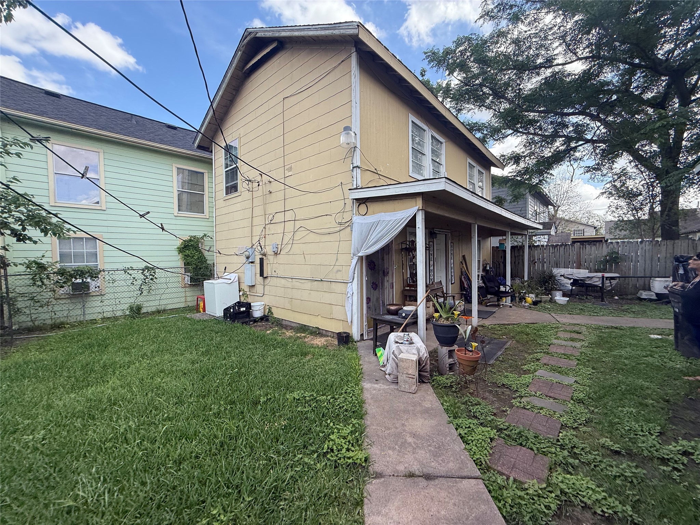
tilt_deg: -0.4
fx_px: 283
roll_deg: +0.6
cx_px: 350
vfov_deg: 85.7
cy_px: 262
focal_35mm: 14
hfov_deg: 102.1
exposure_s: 1/419
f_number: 2.2
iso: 50
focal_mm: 2.22
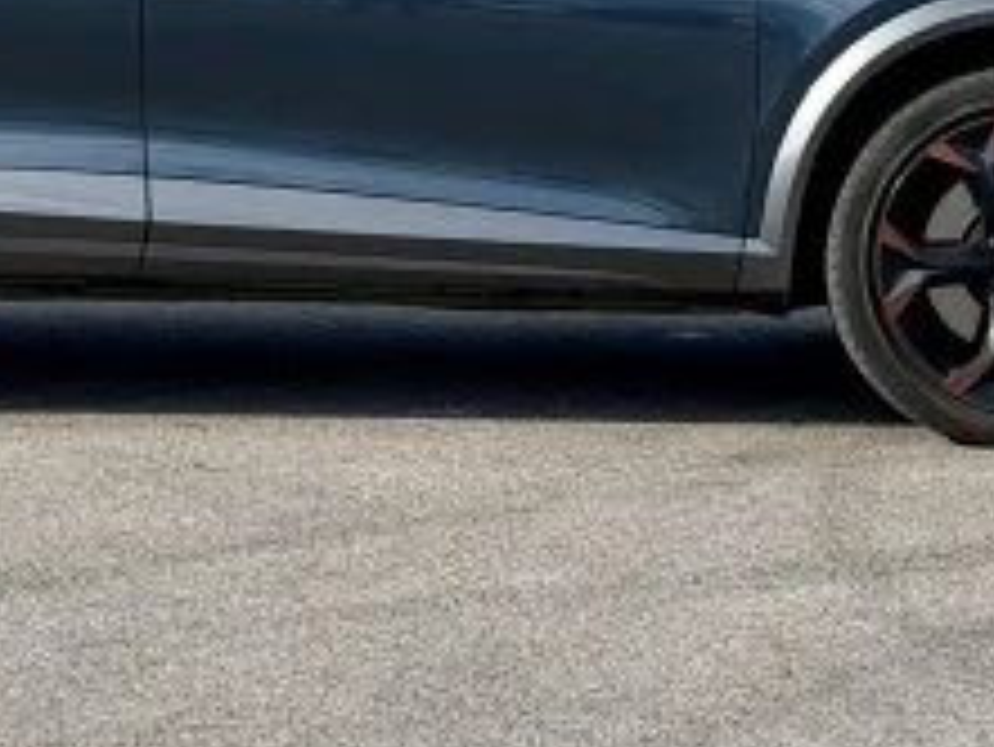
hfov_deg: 14.1
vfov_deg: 10.5
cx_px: 229
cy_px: -198
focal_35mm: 139
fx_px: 3994
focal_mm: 6.76
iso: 64
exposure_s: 1/3891
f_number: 1.78
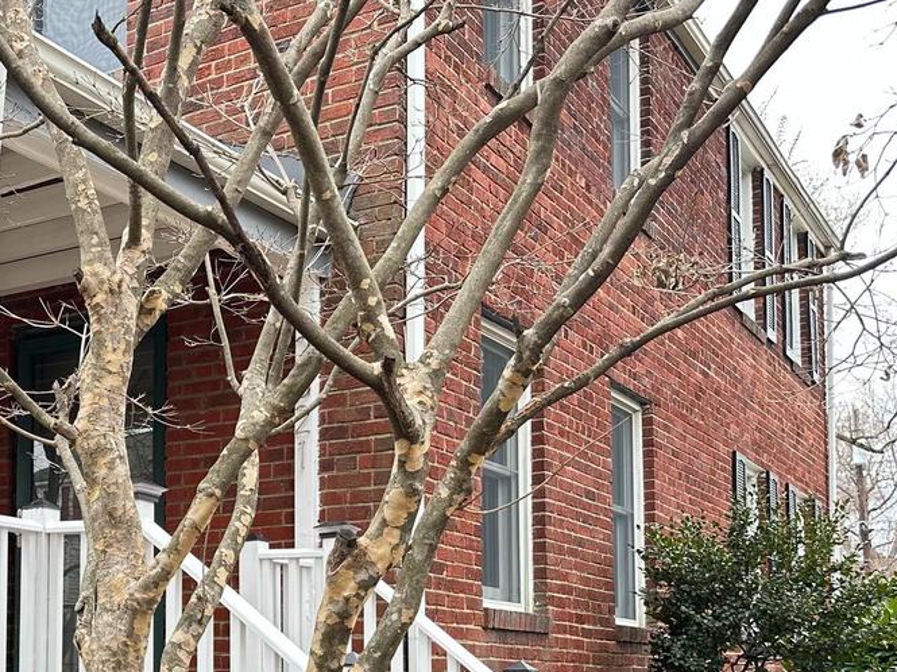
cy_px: 565
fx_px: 1347
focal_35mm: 52
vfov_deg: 27.3
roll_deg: -0.4
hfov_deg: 34.5
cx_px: 65
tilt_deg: +3.8
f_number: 1.78
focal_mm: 6.86
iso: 80
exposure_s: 1/312
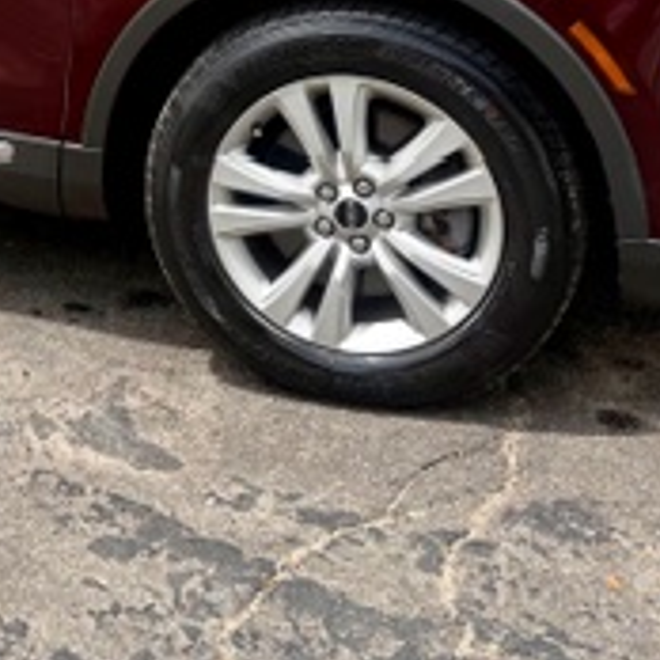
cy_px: -4
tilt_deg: -15.4
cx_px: 0
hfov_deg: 21.4
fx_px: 1683
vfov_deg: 21.4
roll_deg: -1.7
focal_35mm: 78
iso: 80
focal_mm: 6.76
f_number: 1.78
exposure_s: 1/2000
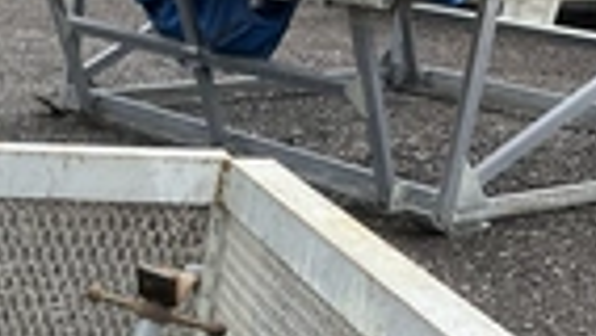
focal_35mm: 89
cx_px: -55
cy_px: 533
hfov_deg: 22.6
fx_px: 1407
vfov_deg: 12.8
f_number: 1.8
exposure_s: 1/465
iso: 25
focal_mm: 3
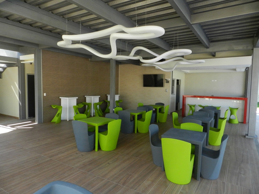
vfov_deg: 58.9
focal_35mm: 23
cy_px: 97
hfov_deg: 73.9
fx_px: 172
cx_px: 130
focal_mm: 4
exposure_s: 1/250
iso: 400
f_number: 3.4
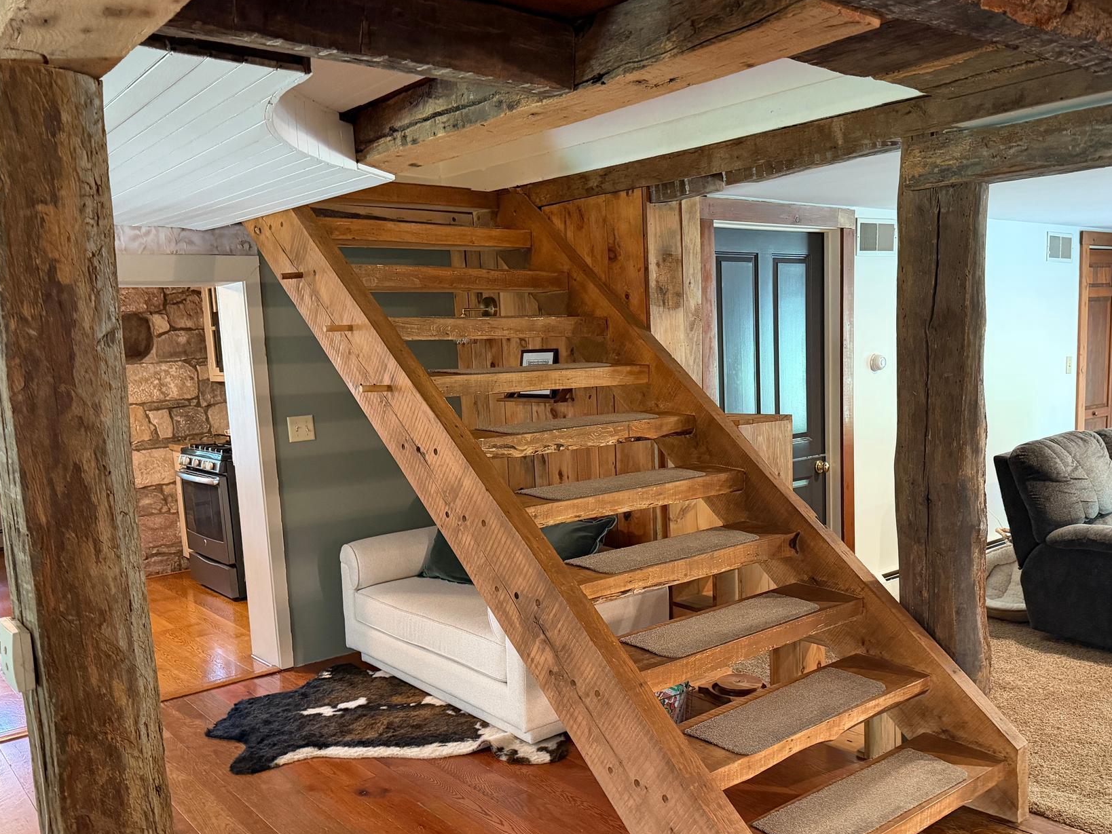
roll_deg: +2.3
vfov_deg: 46.7
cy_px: 472
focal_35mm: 30
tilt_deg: -8.2
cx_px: 625
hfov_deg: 59.8
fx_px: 964
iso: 640
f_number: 1.78
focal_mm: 6.76
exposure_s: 1/60
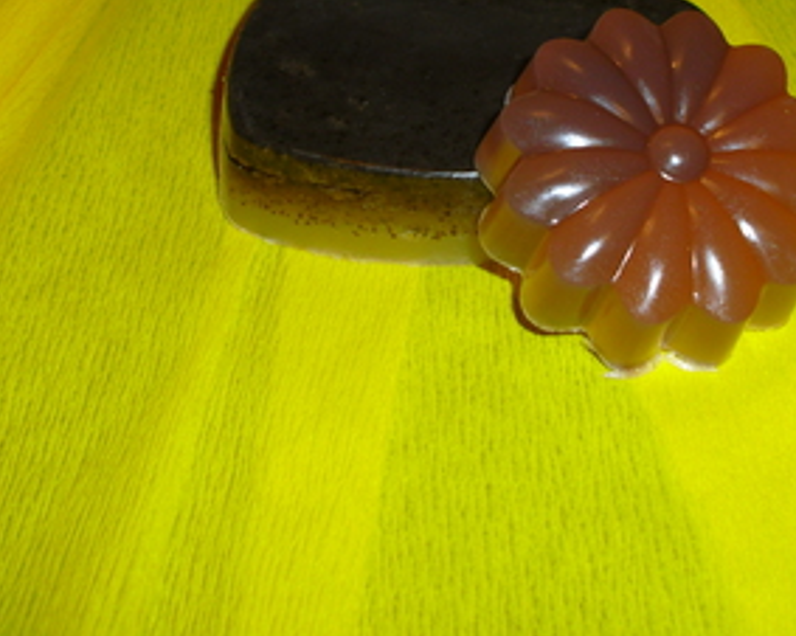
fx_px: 1318
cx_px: 461
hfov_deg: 33.5
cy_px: 197
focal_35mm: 56
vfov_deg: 26.9
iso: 100
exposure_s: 1/60
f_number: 3.1
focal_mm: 6.3
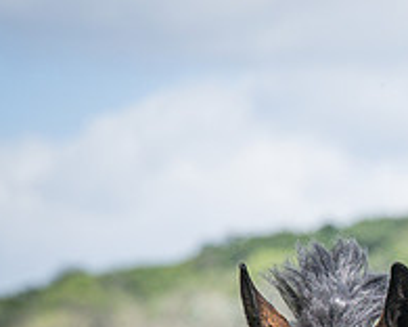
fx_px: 7656
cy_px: 417
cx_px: 562
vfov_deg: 2.4
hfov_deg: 3.0
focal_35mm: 634
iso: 400
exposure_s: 1/1600
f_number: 5
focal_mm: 130
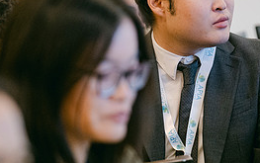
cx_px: 218
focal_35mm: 319
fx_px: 2263
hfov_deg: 6.6
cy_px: 47
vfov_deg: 4.1
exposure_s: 1/125
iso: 2500
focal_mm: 94.5
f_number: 2.8
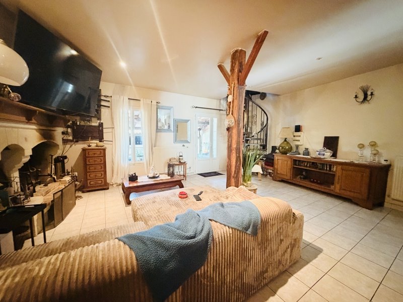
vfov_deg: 85.7
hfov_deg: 102.1
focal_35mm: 14
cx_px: 202
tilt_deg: -5.3
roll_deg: +0.2
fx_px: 163
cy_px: 151
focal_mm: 2.22
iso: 1000
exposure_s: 1/33
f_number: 2.2
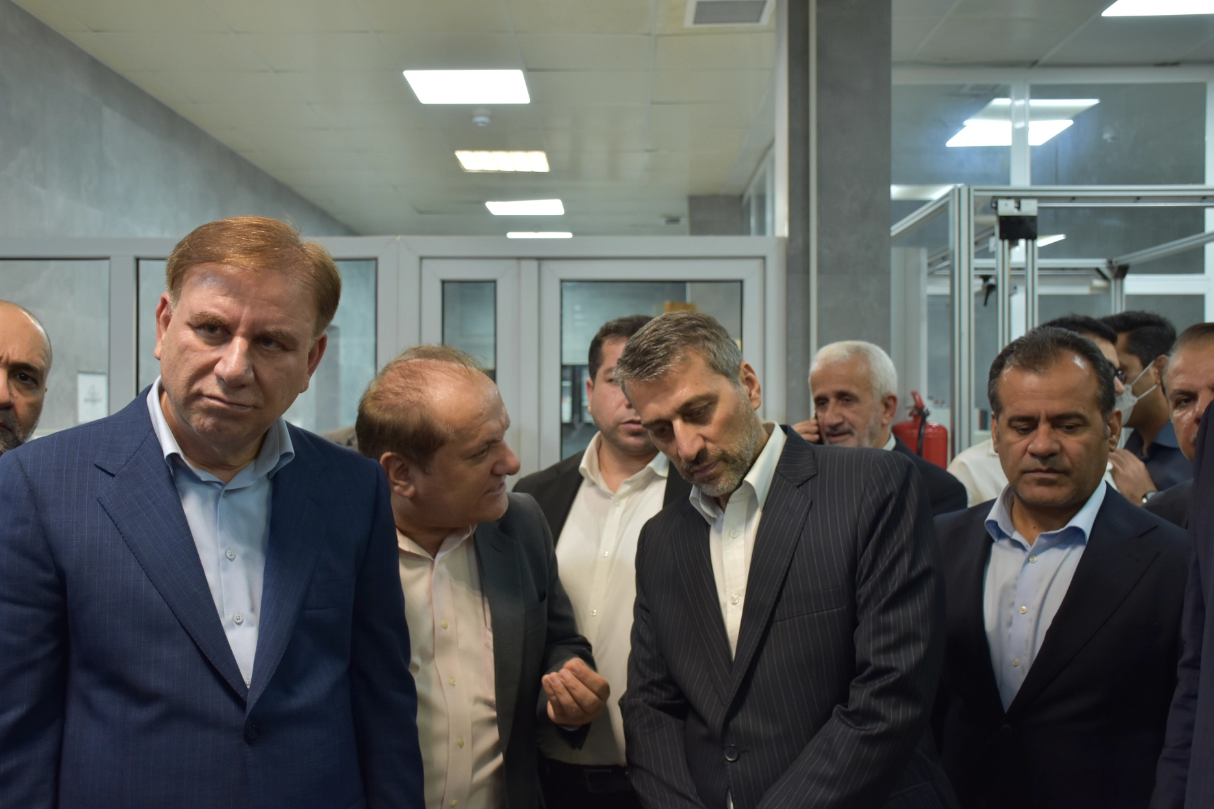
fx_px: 1248
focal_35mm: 37
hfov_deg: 51.9
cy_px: 415
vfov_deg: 35.9
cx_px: 592
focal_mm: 24
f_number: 4
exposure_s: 1/60
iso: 500
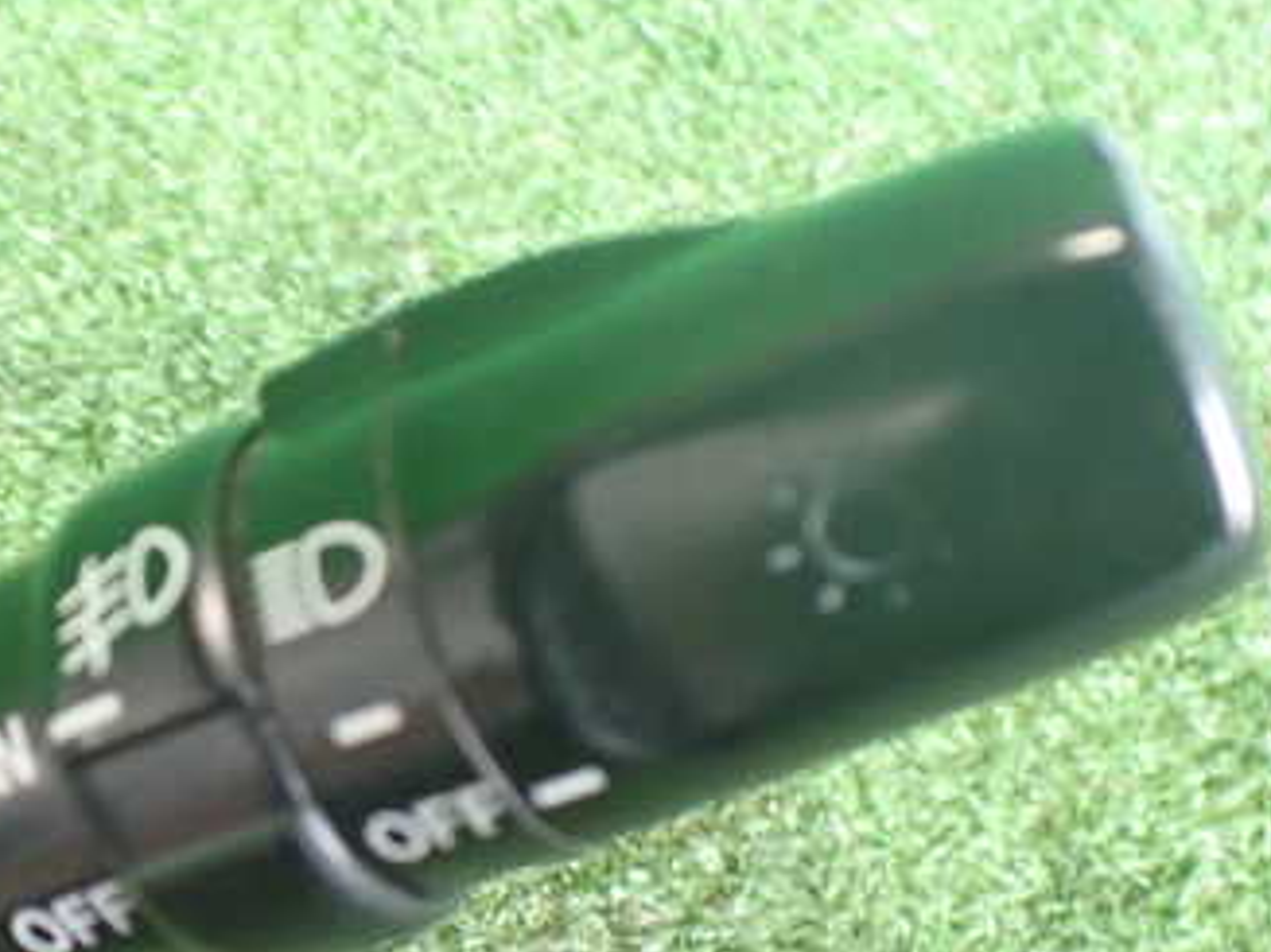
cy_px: 711
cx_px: 253
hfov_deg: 33.9
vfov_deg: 26.2
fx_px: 2019
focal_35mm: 55
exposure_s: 1/60
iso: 800
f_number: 2.3
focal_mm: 5.4
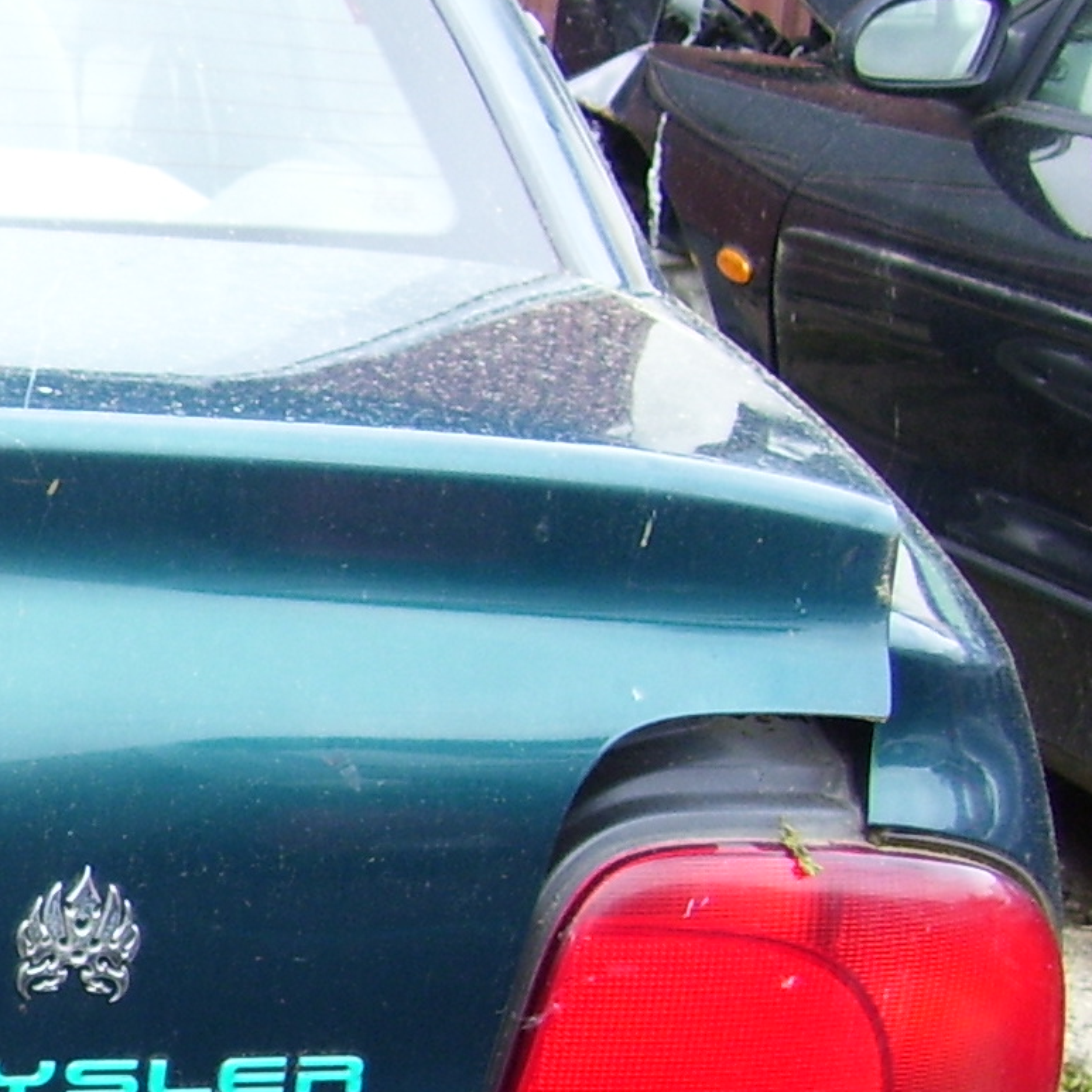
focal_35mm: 109
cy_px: 826
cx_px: -701
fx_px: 3890
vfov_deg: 15.9
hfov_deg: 14.5
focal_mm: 6
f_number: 2.7
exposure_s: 1/180
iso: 80
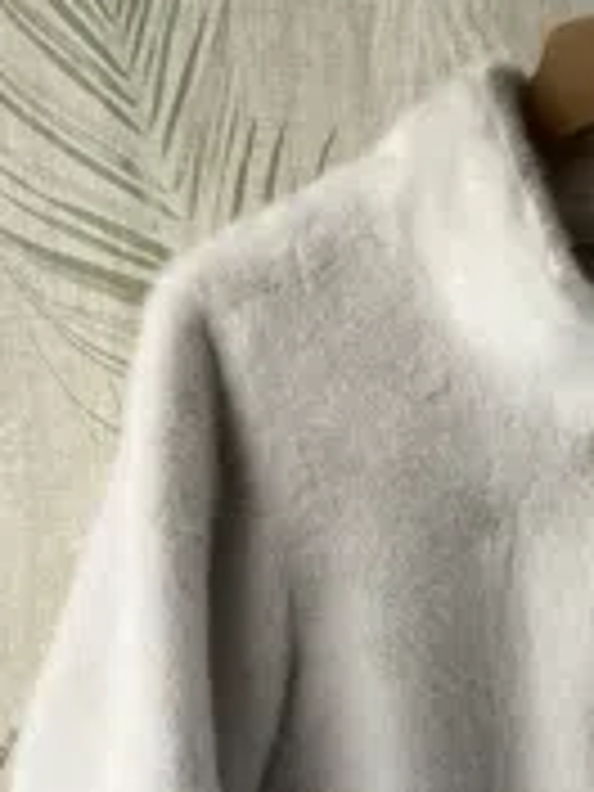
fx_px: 1350
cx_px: 639
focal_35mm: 59
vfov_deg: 29.6
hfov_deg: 23.4
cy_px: 860
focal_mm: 5.1
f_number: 1.6
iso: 125
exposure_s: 1/73
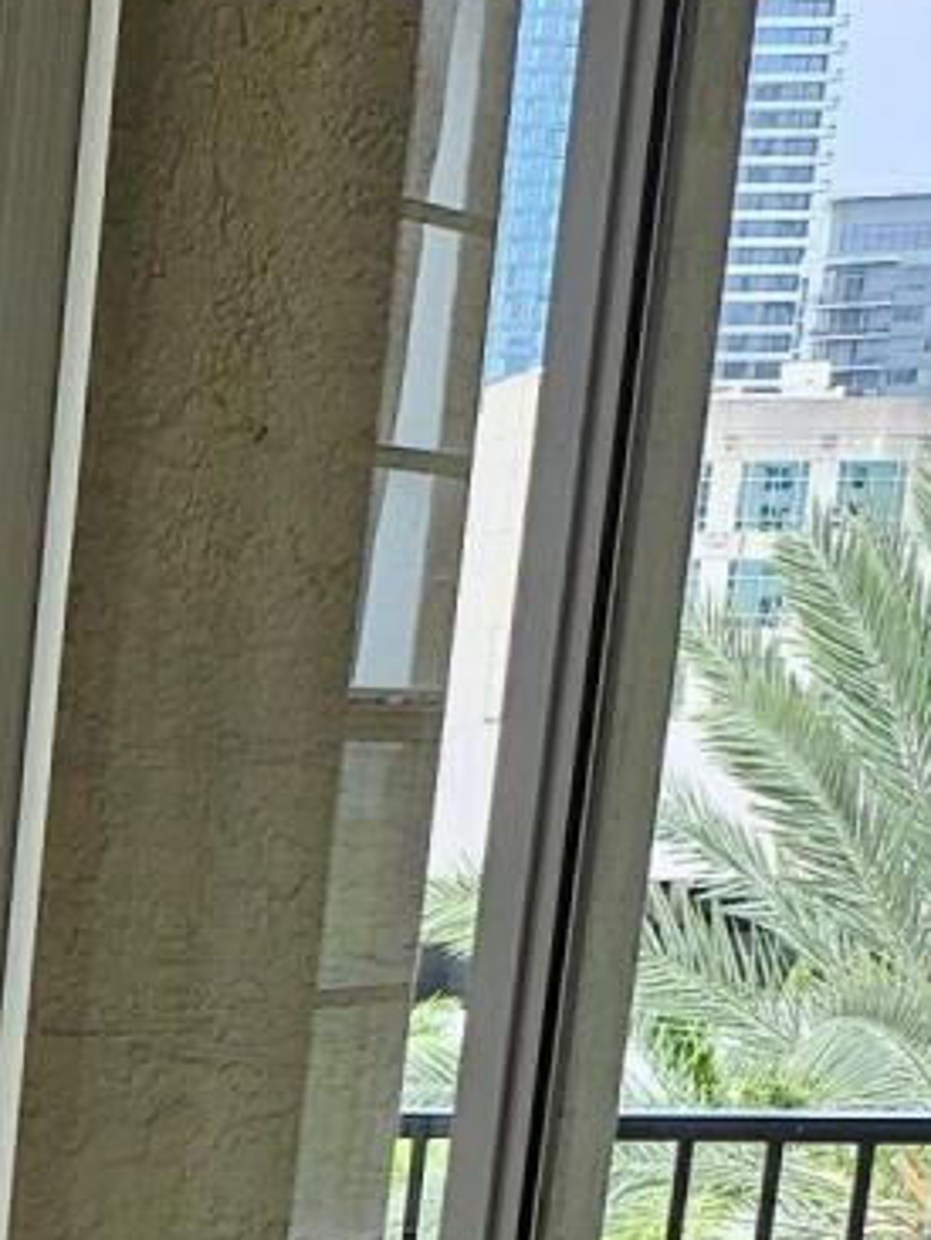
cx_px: -1310
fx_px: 4692
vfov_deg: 13.6
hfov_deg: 9.9
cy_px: 2148
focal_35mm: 131
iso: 50
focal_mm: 5
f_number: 1.8
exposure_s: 1/286
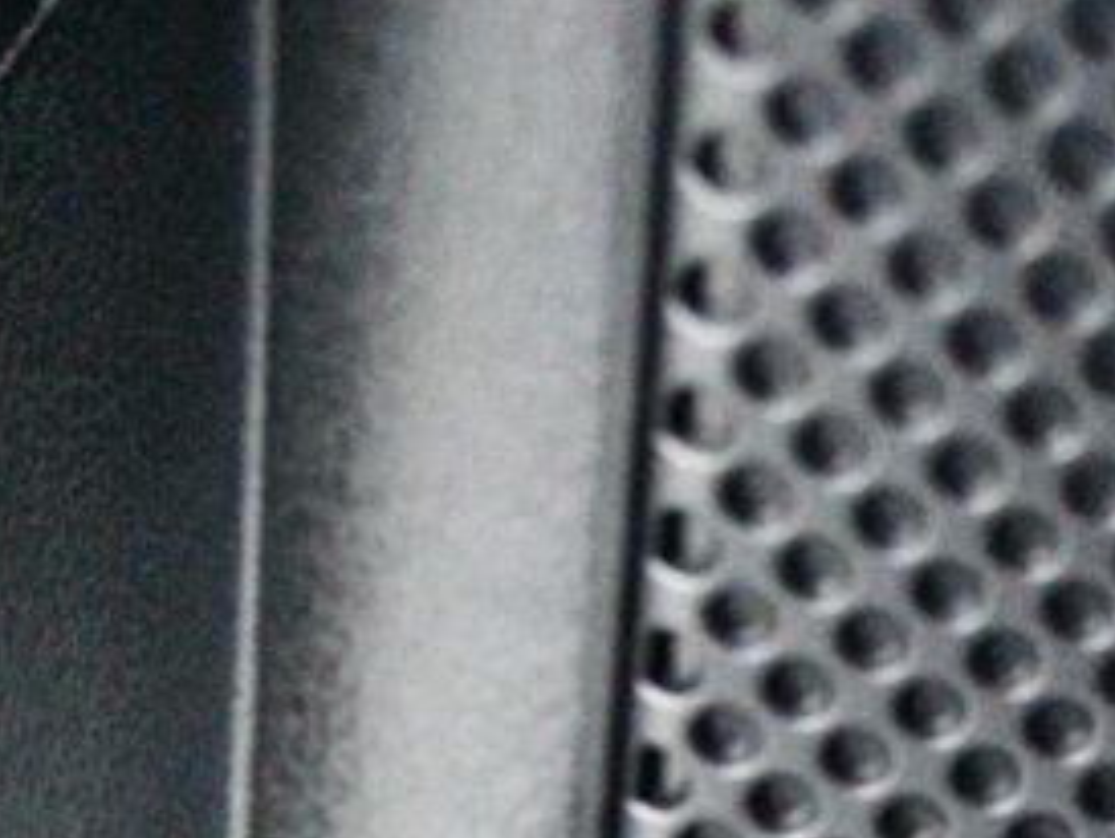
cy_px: 1058
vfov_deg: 10.4
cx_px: 1579
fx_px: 4513
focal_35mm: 140
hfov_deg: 13.4
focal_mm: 26
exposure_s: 1/40
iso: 12800
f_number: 4.2
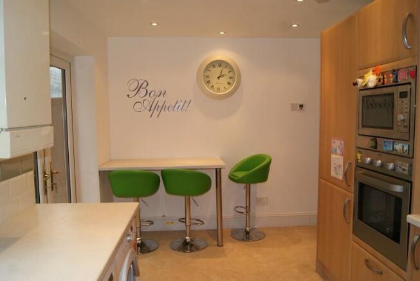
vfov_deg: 48.0
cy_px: 140
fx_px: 315
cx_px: 210
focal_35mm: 27
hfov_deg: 67.3
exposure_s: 1/80
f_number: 5.6
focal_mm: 18
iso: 400
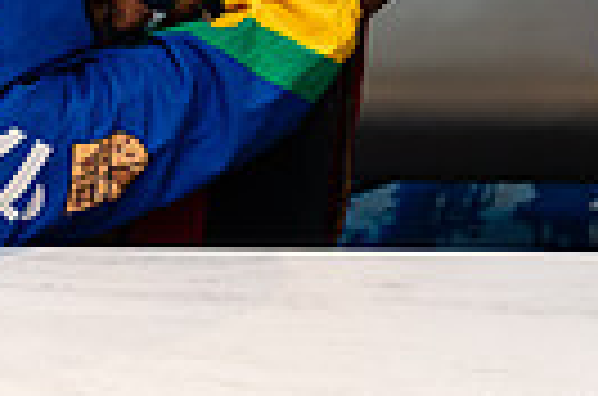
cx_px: 701
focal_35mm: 132
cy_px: -443
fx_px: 2187
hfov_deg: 15.1
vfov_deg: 9.5
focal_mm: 29
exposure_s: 1/160
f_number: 4
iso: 500
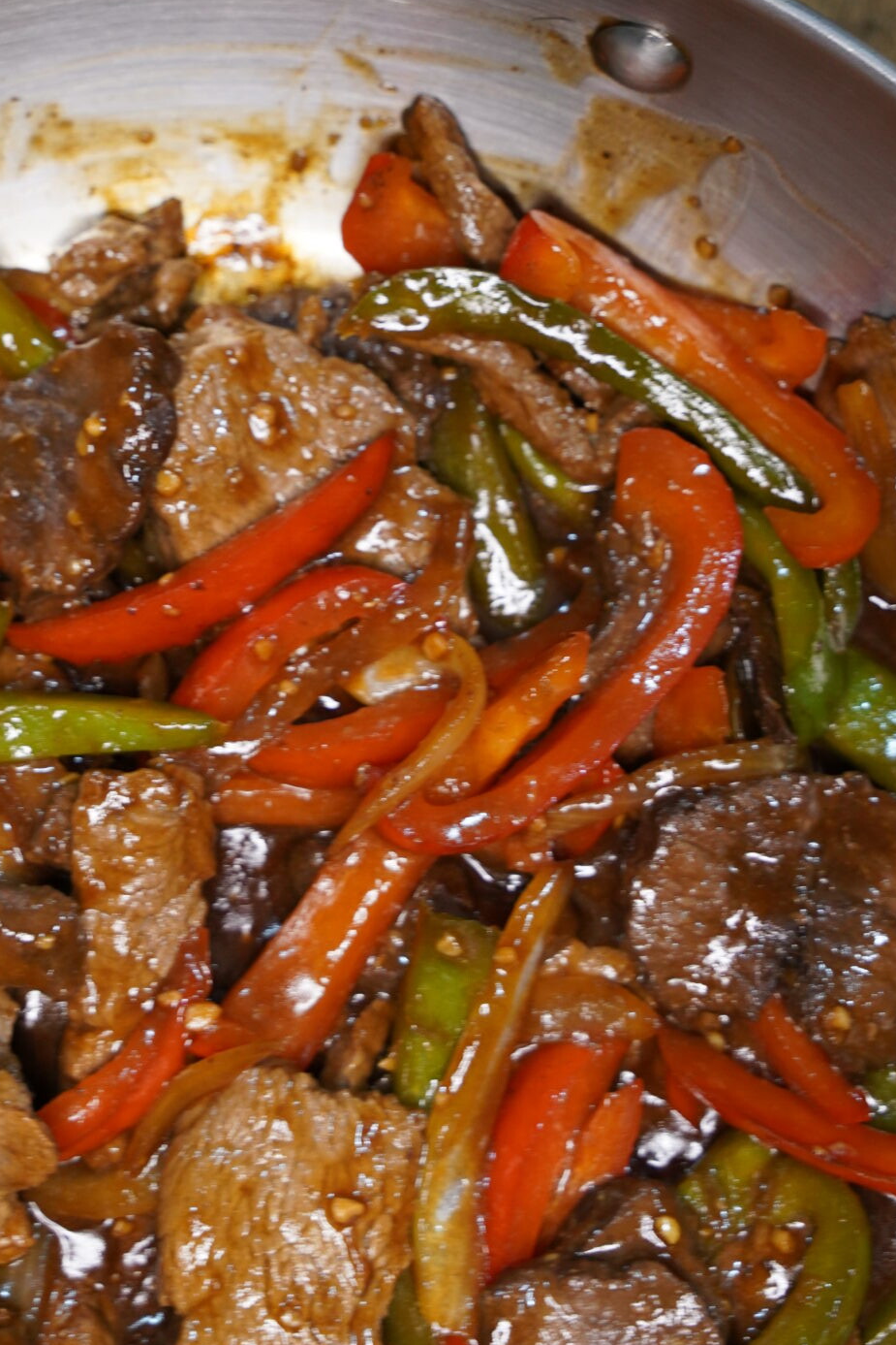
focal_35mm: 73
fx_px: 2715
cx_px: 269
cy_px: 285
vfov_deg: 27.3
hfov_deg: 18.7
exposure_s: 1/60
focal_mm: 39.4
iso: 800
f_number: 4
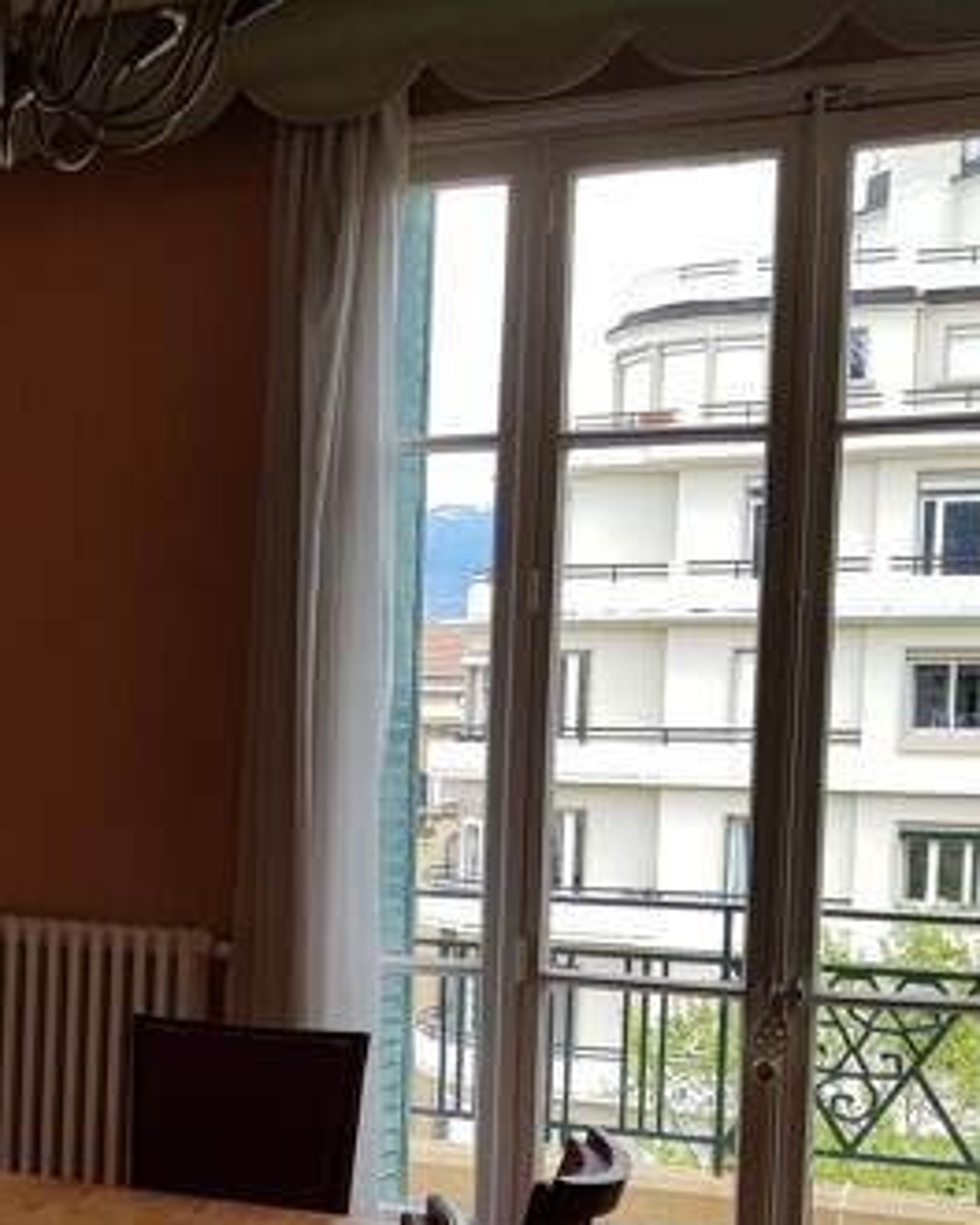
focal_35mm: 59
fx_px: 2139
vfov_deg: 31.7
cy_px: 828
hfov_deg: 23.6
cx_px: -193
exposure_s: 1/245
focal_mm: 4.2
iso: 40
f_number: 1.7
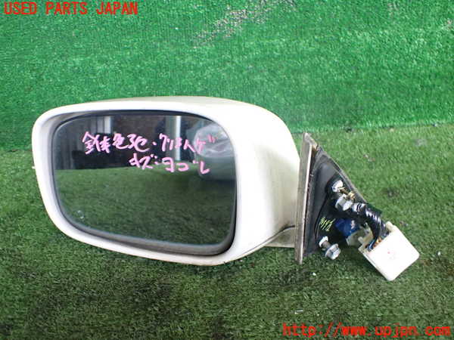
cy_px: 170
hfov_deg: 60.0
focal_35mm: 30
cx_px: 227
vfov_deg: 46.8
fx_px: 393
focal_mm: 5.4
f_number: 2.3
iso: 500
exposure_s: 1/125
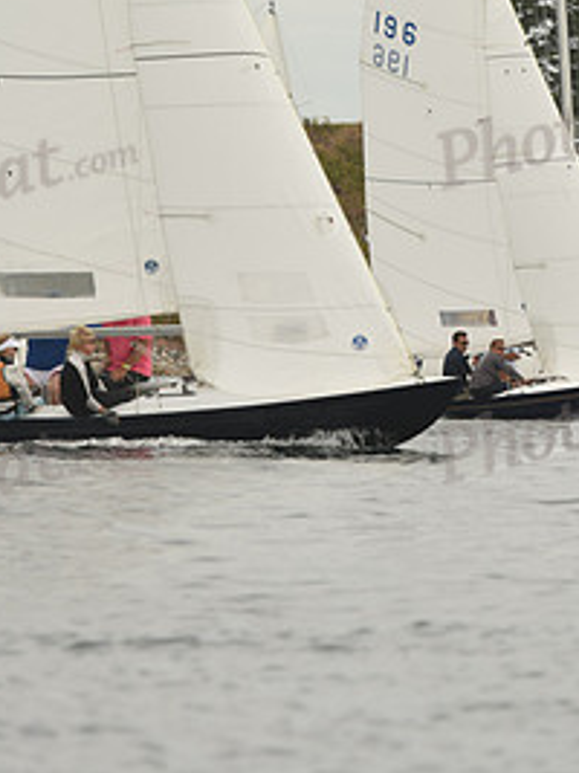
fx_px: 13079
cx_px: 288
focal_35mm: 586
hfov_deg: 2.5
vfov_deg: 3.4
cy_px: 6
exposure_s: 1/640
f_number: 9
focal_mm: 280
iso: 400
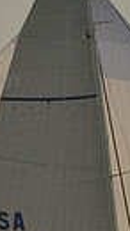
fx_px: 2148
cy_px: 338
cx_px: 111
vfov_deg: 6.1
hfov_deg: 3.5
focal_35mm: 350
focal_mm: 75
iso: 400
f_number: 9
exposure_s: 1/640
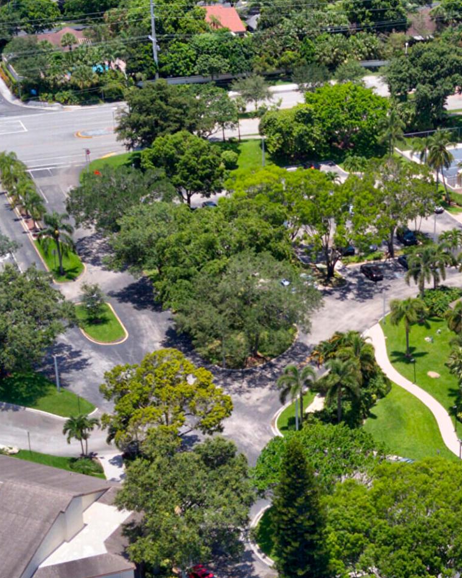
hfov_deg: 19.8
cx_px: 345
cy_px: 296
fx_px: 1316
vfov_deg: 24.8
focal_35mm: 77
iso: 100
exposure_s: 1/813
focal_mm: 4.7
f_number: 2.2
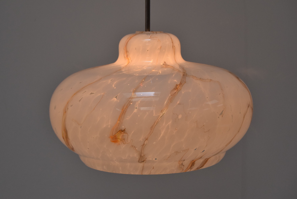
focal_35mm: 75
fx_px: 619
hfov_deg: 27.0
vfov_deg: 18.2
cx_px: 148
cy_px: 100
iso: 1600
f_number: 9
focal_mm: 50
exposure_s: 1/320
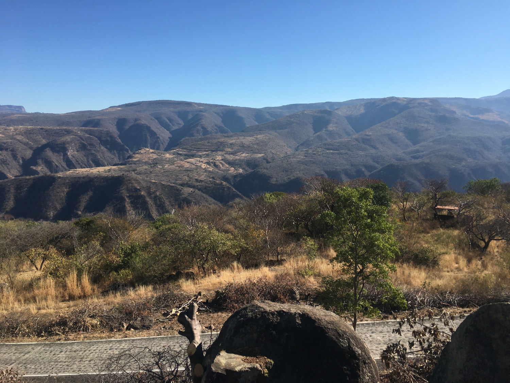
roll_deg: +0.7
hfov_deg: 61.7
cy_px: 192
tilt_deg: -6.0
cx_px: 255
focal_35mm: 29
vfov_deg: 48.2
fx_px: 427
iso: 25
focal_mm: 4.15
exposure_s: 1/1672
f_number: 2.2
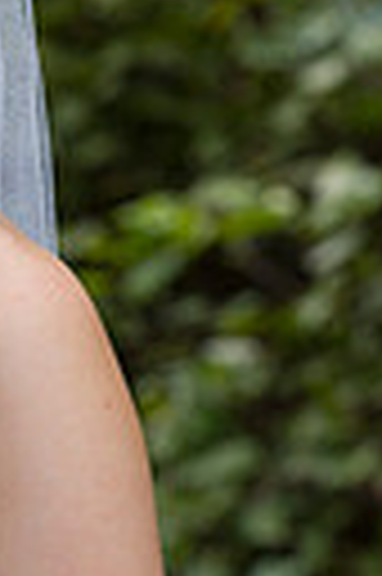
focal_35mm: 597
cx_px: -254
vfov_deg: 3.5
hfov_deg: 2.3
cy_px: 342
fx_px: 9527
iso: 500
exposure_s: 1/160
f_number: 6.3
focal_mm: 170
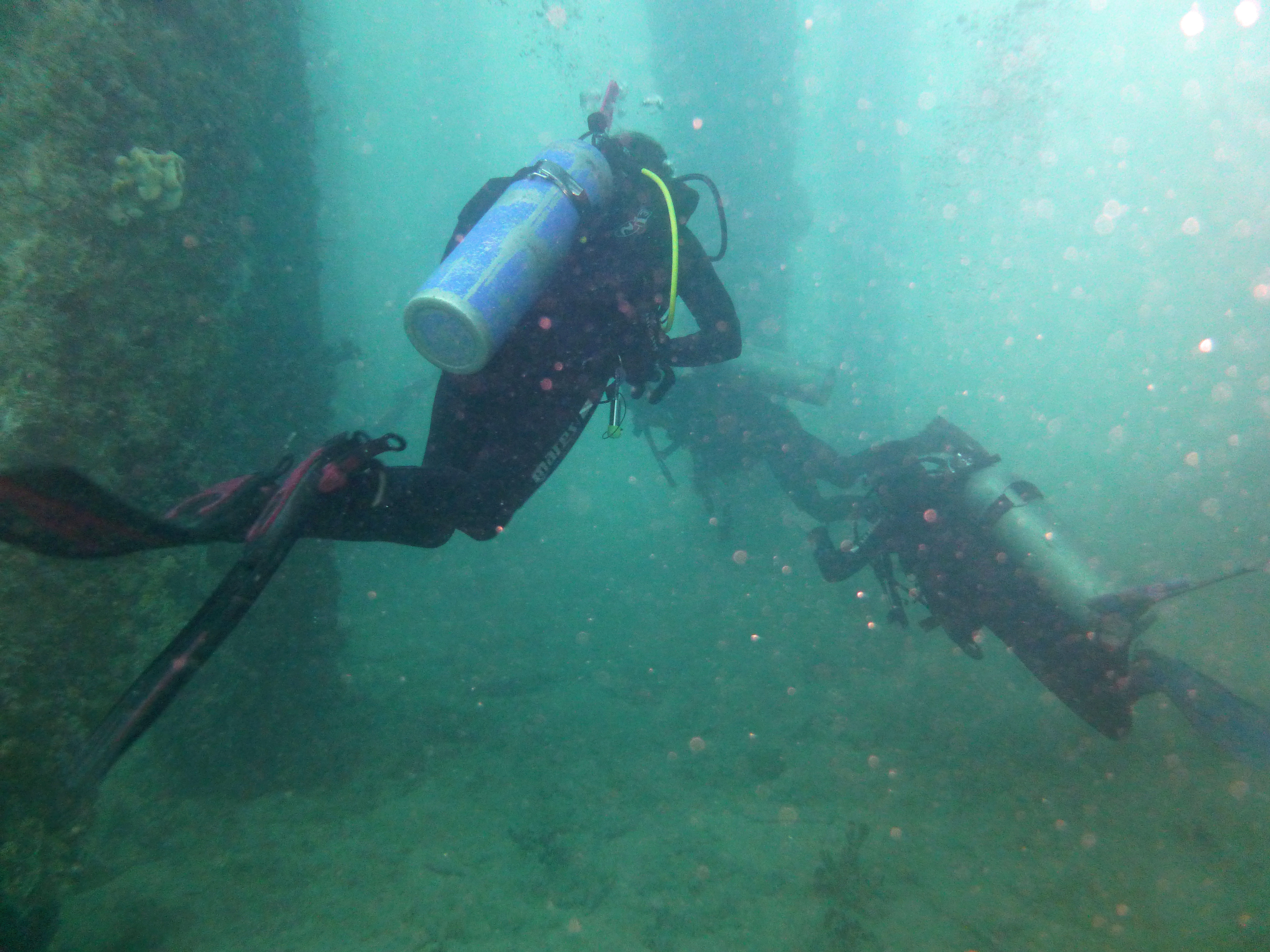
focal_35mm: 24
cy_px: 476
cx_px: 635
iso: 320
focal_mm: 4.3
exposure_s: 1/60
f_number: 3.3
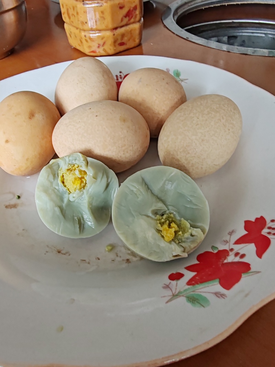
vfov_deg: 65.3
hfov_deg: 51.3
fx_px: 286
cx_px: 138
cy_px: 184
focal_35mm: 27
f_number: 2.2
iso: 200
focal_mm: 1.96
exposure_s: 1/33
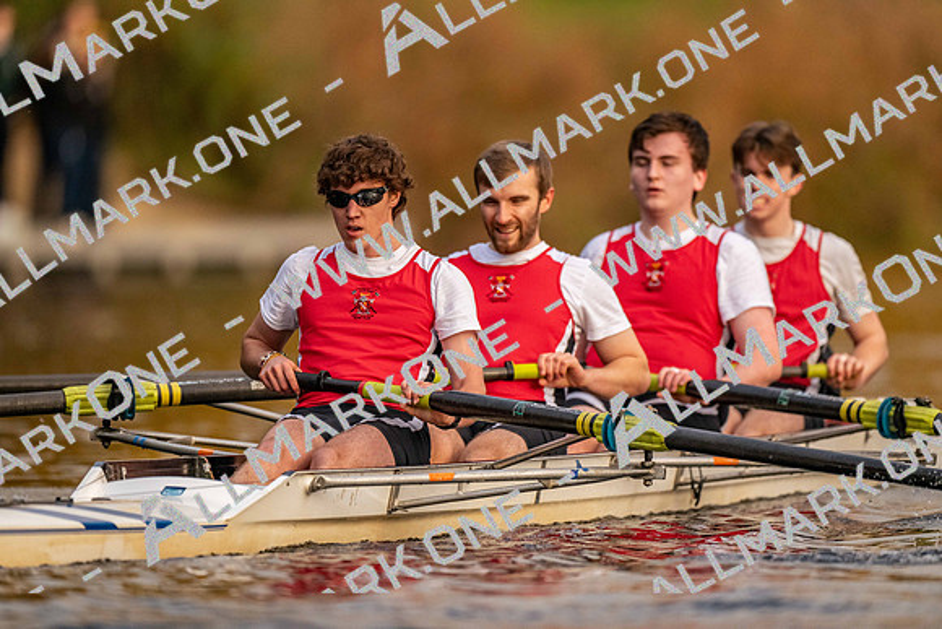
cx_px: 471
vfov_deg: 2.3
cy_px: 314
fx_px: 15703
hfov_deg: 3.4
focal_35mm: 600
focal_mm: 600
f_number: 4
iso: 3200
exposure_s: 1/2500
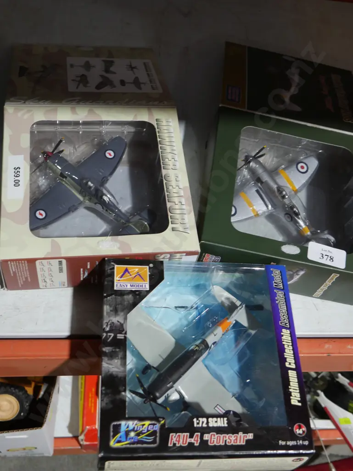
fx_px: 543
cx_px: 176
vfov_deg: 46.8
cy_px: 236
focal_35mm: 40
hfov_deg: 36.0
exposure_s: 1/60
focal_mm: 20
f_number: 4.4
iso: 500
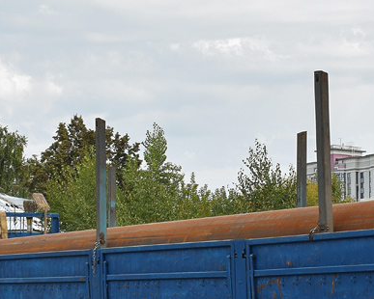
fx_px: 1400
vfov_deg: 12.2
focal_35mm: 126
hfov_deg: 15.1
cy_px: 216
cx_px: 300
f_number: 6.3
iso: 200
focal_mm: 29
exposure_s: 1/500
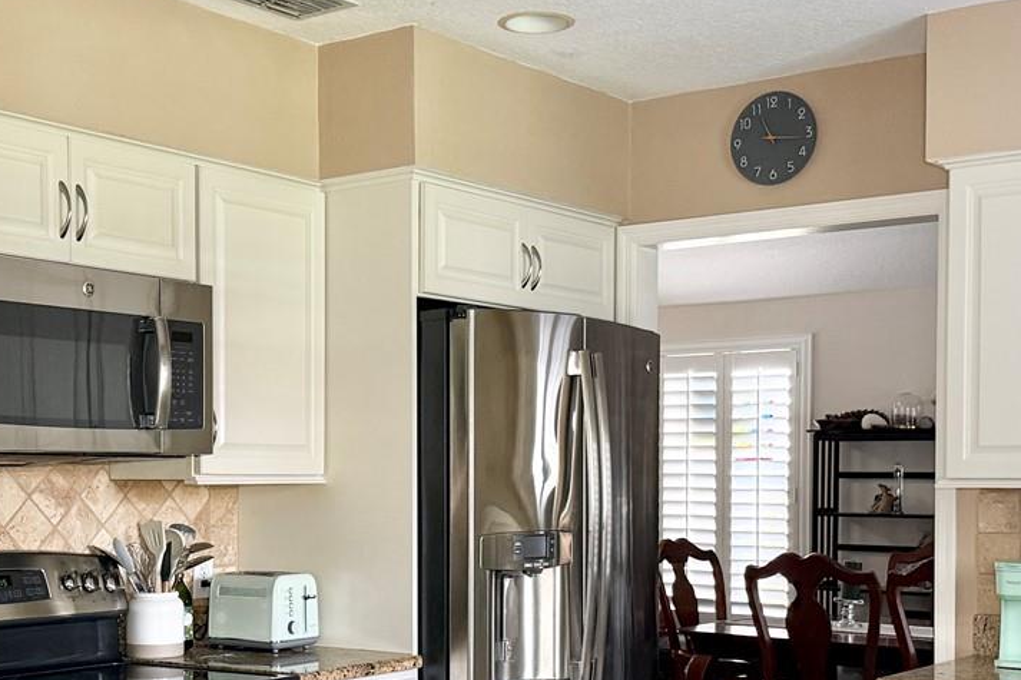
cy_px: 500
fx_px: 1588
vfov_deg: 24.0
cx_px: 438
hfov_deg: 35.6
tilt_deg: -1.1
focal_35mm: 56
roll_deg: -0.5
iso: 250
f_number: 1.78
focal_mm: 6.76
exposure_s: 1/60
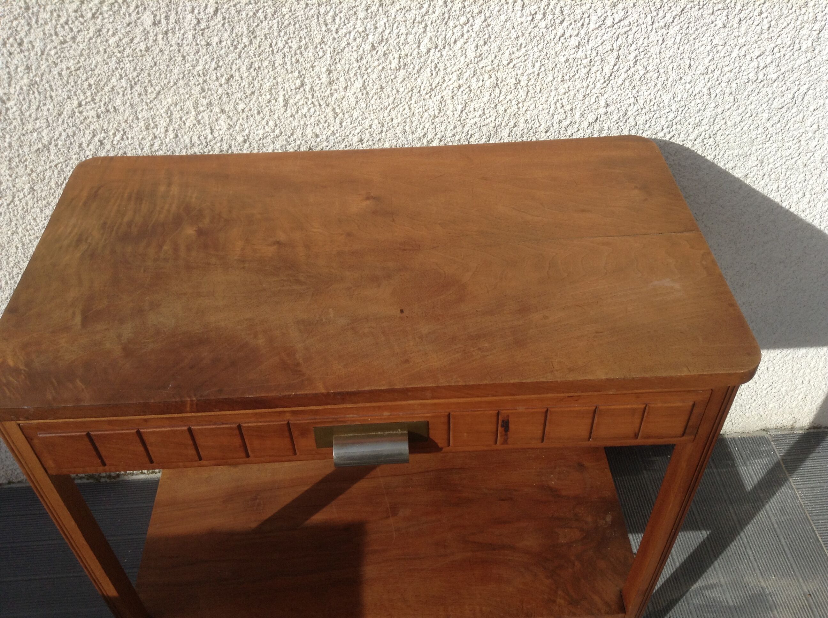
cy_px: 309
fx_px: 788
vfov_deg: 42.8
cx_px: 414
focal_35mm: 33
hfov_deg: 55.4
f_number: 2.4
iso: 25
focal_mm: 3.3
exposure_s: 1/1073
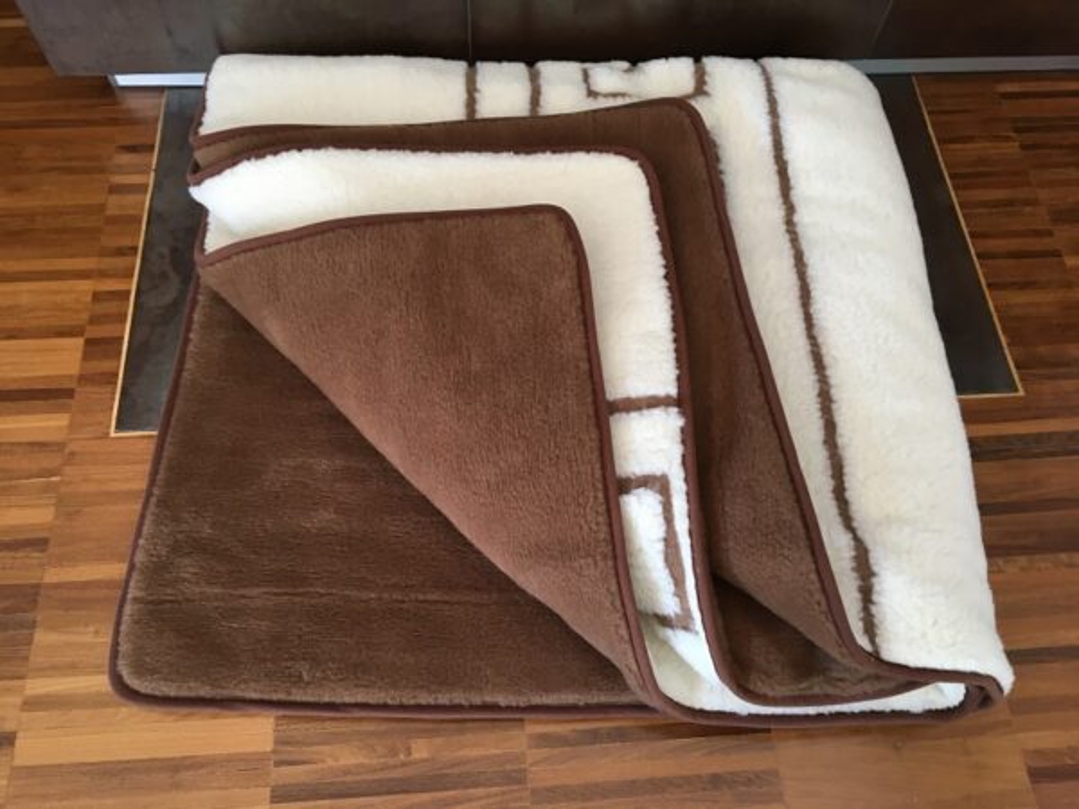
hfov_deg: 61.7
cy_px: 404
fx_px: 904
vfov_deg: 48.2
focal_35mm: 29
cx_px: 540
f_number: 2.2
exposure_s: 1/30
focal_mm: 4.15
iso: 50
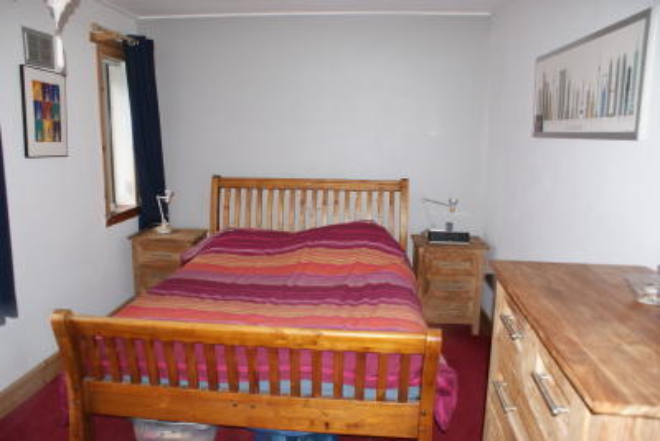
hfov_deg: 67.4
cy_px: 220
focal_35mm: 27
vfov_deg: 48.0
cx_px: 330
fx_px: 495
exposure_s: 1/60
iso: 400
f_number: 5.6
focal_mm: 18
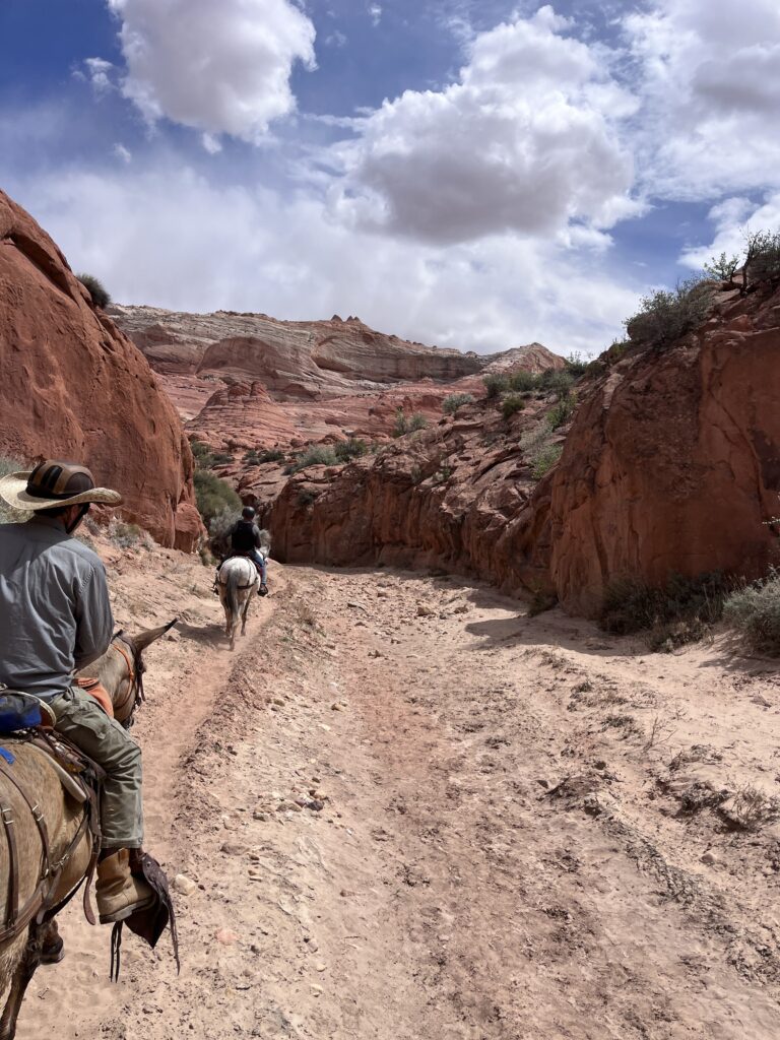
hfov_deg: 53.1
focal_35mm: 26
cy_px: 520
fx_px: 781
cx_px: 390
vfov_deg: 67.3
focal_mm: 5.1
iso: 50
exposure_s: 1/8403
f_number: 1.6
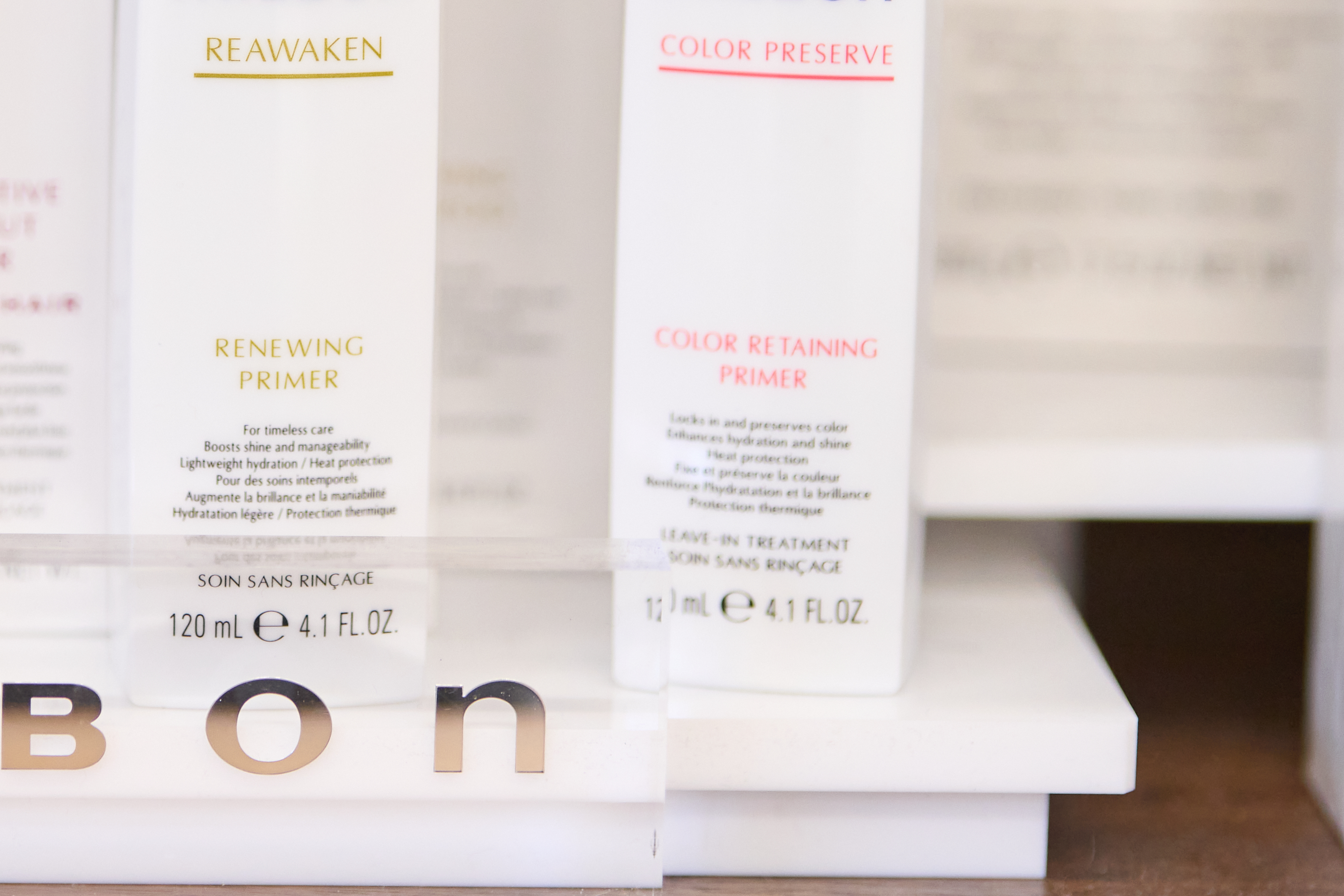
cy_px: 26
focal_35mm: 140
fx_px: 5226
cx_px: 354
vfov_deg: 9.7
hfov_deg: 14.6
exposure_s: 1/640
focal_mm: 50
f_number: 1.2
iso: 640
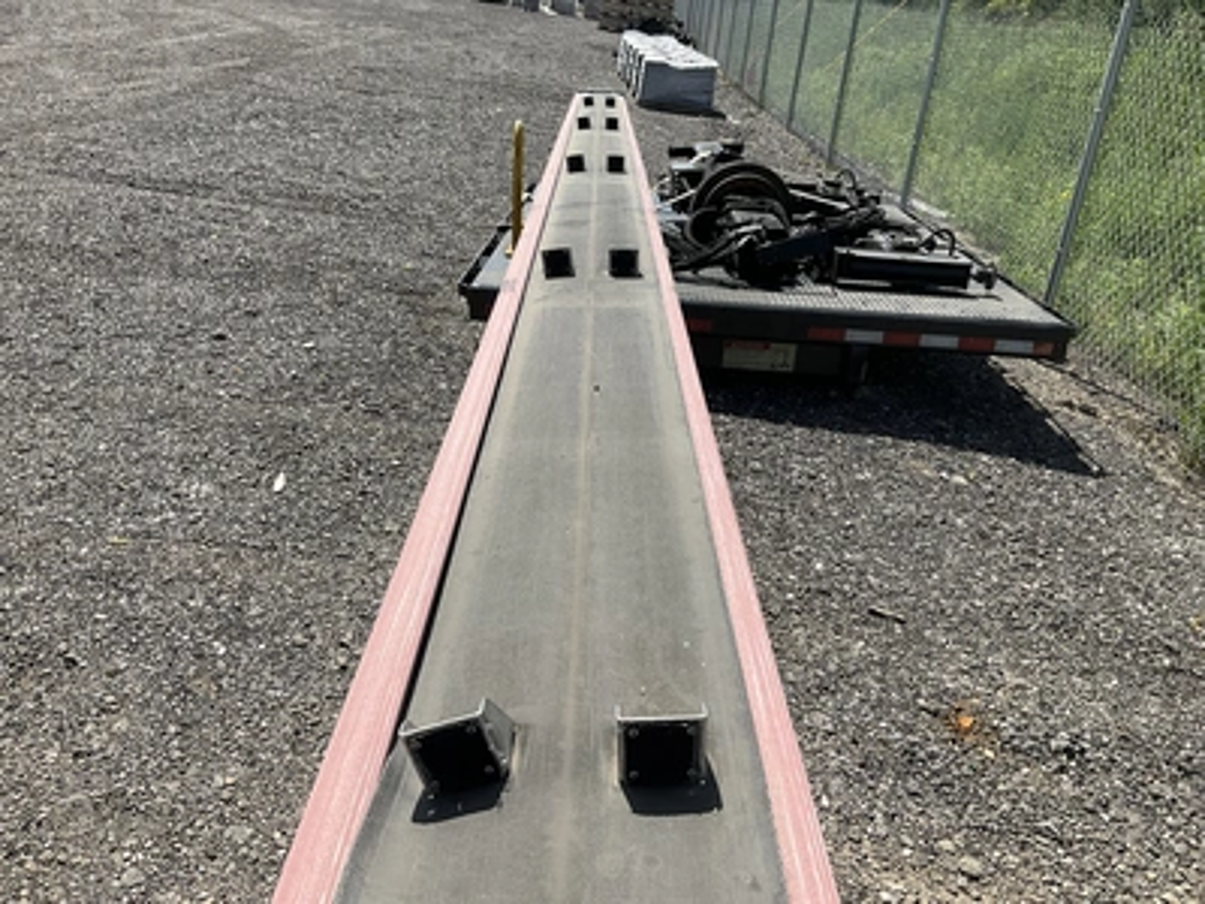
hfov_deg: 61.7
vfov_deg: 48.2
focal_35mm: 29
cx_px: 602
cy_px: 452
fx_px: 1010
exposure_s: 1/1786
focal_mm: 3
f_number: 1.8
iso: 25
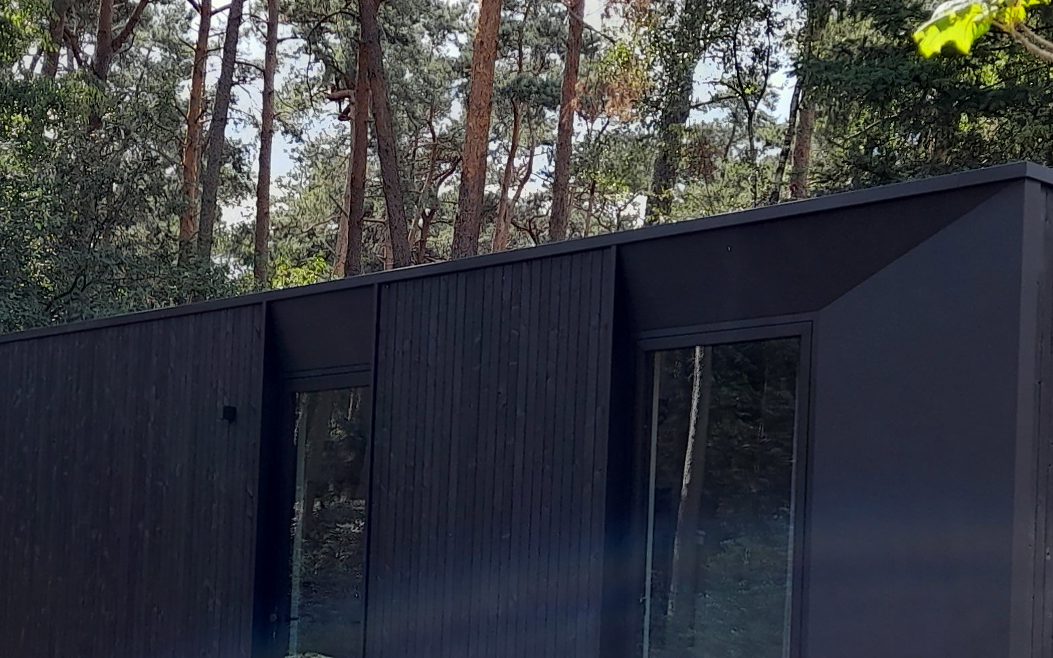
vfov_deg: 18.9
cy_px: 558
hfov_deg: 29.9
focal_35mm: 68
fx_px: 1951
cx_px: 328
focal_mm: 4.6
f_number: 2
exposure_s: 1/112
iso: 20
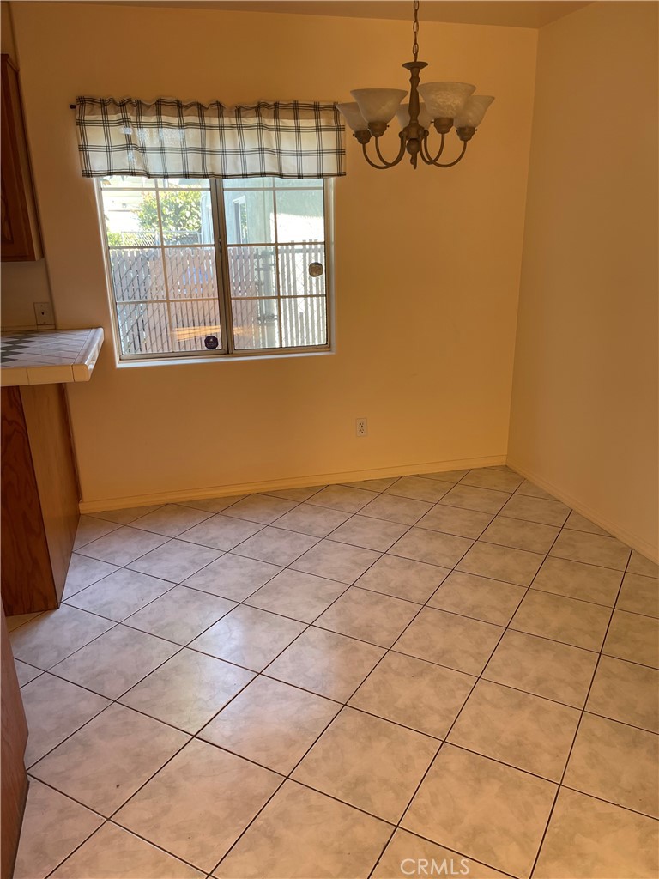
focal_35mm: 25
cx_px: 330
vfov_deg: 69.4
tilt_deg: -18.4
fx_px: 635
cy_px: 440
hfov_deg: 54.9
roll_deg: +0.8
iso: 100
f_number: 1.6
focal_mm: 5.1
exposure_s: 1/121
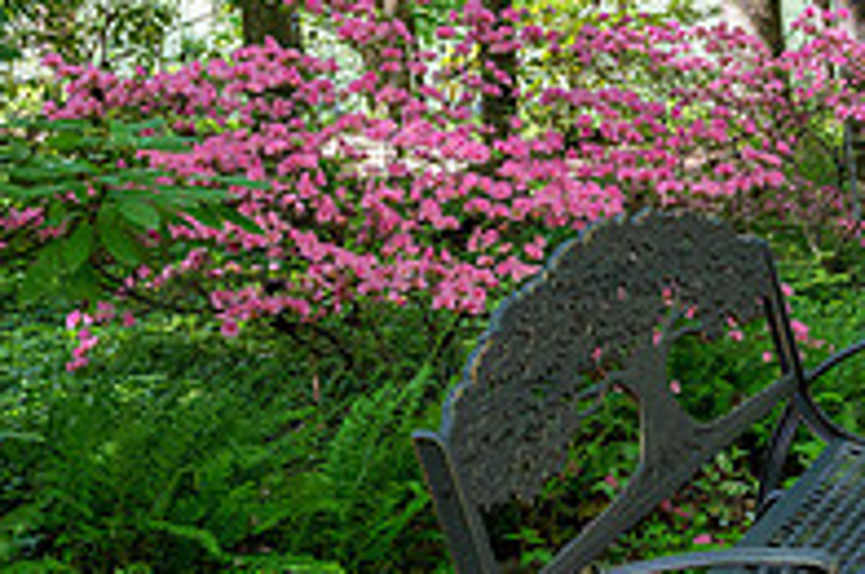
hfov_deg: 20.8
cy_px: 272
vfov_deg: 15.8
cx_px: 1222
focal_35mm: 86
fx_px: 2063
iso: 800
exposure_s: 1/160
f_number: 8
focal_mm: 29
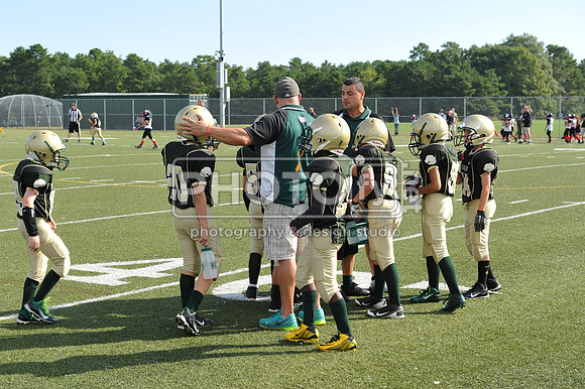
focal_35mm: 70
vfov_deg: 19.4
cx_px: 292
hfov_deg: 28.9
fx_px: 1137
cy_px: 194
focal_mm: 70
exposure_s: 1/200
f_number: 8
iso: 200
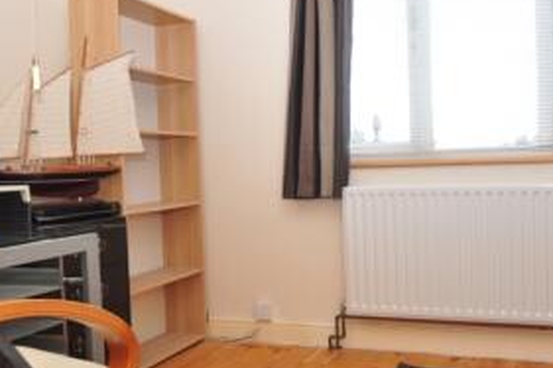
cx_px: 378
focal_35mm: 35
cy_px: 179
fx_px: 537
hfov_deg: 53.2
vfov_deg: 37.8
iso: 200
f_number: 4
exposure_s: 1/100
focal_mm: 10
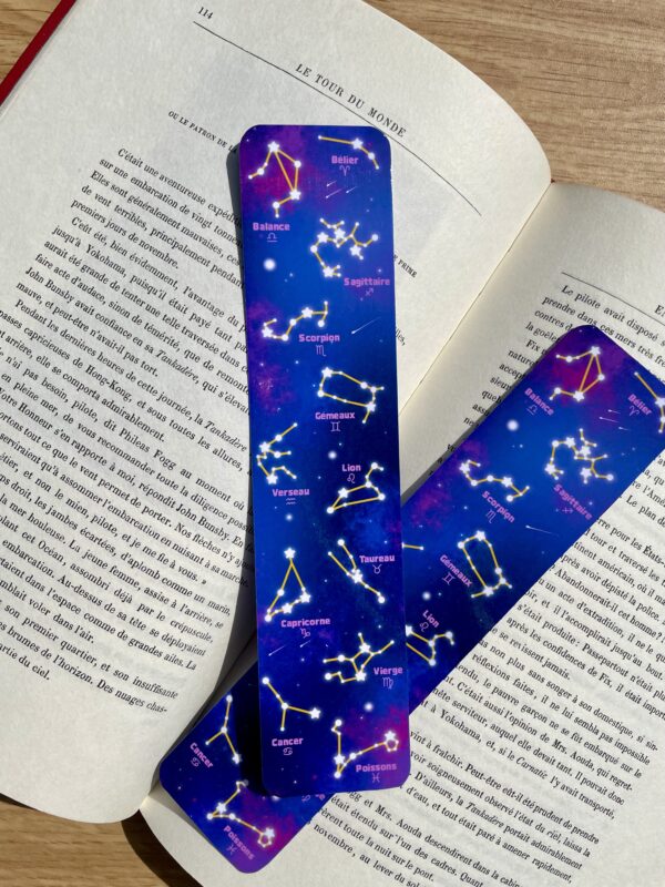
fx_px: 666
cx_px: 332
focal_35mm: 26
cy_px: 444
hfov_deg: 53.1
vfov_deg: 67.3
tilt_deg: -88.4
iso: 32
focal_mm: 4.2
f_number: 1.6
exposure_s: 1/13333
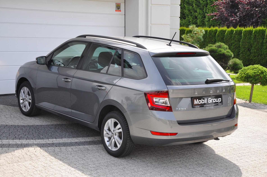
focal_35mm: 68
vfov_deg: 20.1
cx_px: 134
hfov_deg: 29.9
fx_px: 500
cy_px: 88
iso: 250
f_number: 8
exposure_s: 1/250
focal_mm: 45
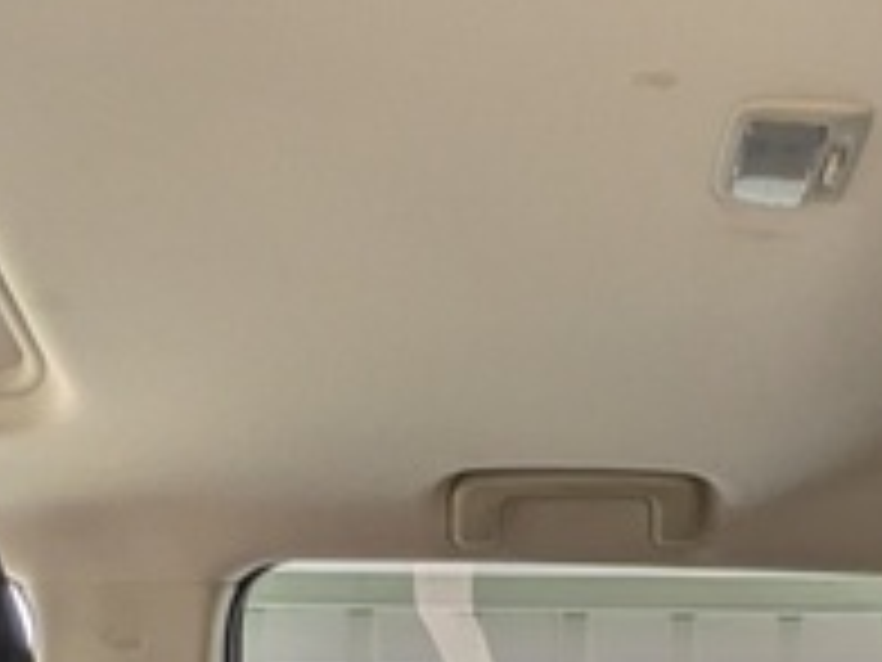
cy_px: 1396
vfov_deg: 15.3
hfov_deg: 26.5
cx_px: 590
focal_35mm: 73
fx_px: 1860
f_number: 2.2
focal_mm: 1.83
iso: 76
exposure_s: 1/24
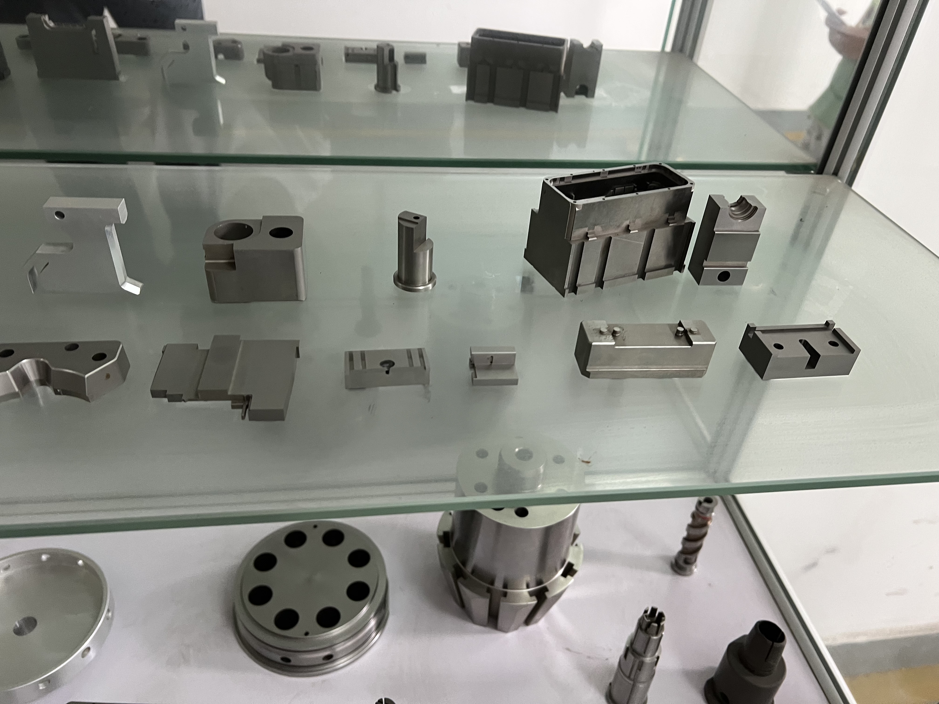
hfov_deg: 67.3
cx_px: 470
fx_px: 705
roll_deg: -5.0
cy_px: 352
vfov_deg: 53.1
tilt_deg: -38.4
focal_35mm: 26
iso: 160
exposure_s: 1/60
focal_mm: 5.7
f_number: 1.5
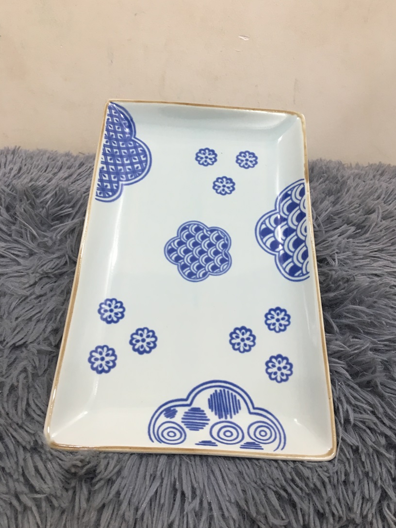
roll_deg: -3.6
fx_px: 488
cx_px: 214
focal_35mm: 32
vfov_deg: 56.8
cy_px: 244
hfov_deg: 44.1
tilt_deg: -31.9
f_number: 2.2
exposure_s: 1/33
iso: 80
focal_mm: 4.15
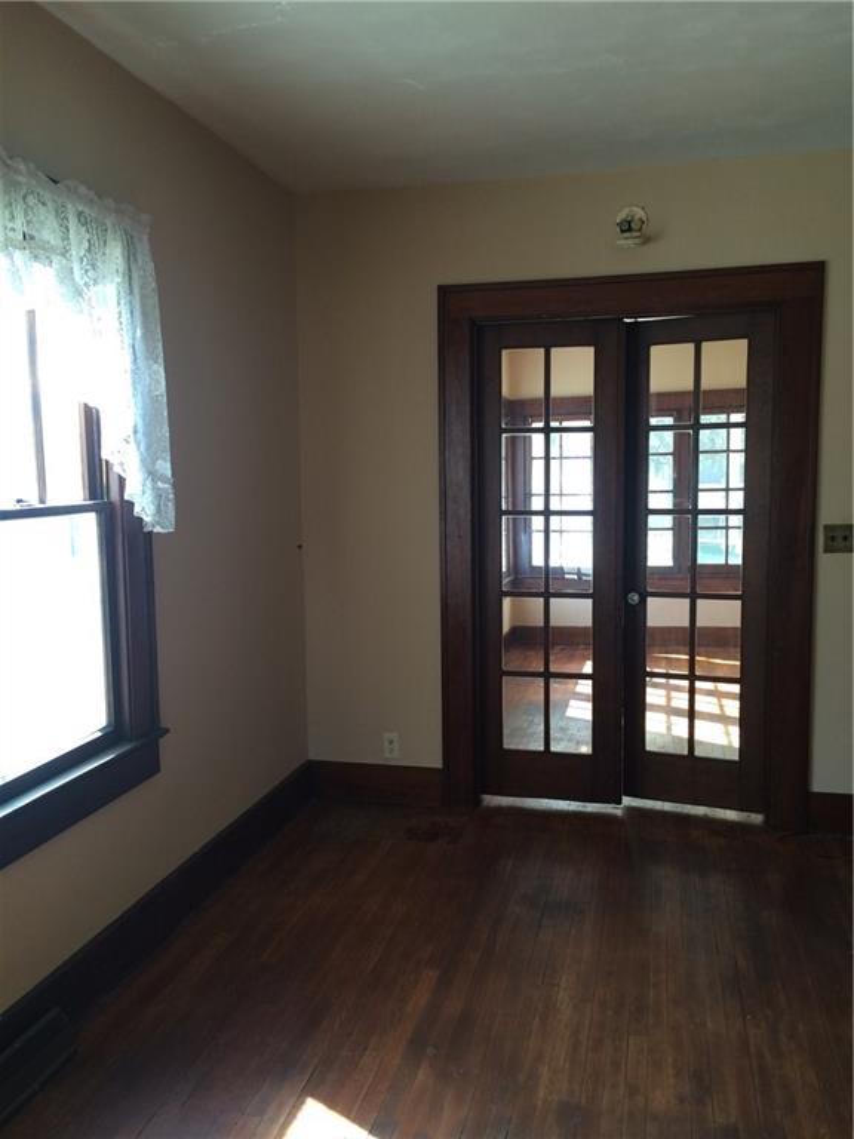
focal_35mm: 29
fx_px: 954
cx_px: 427
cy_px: 570
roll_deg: +1.0
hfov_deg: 48.2
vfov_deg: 61.7
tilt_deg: -6.2
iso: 32
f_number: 2.2
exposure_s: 1/33
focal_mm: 4.15
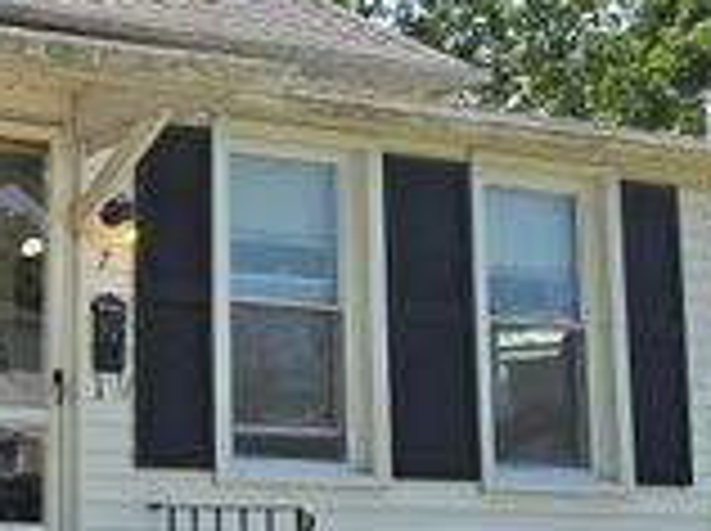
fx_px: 1497
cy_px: 241
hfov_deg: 24.4
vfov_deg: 20.1
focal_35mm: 73
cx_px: -122
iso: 12
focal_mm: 6.3
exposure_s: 1/659
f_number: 1.7
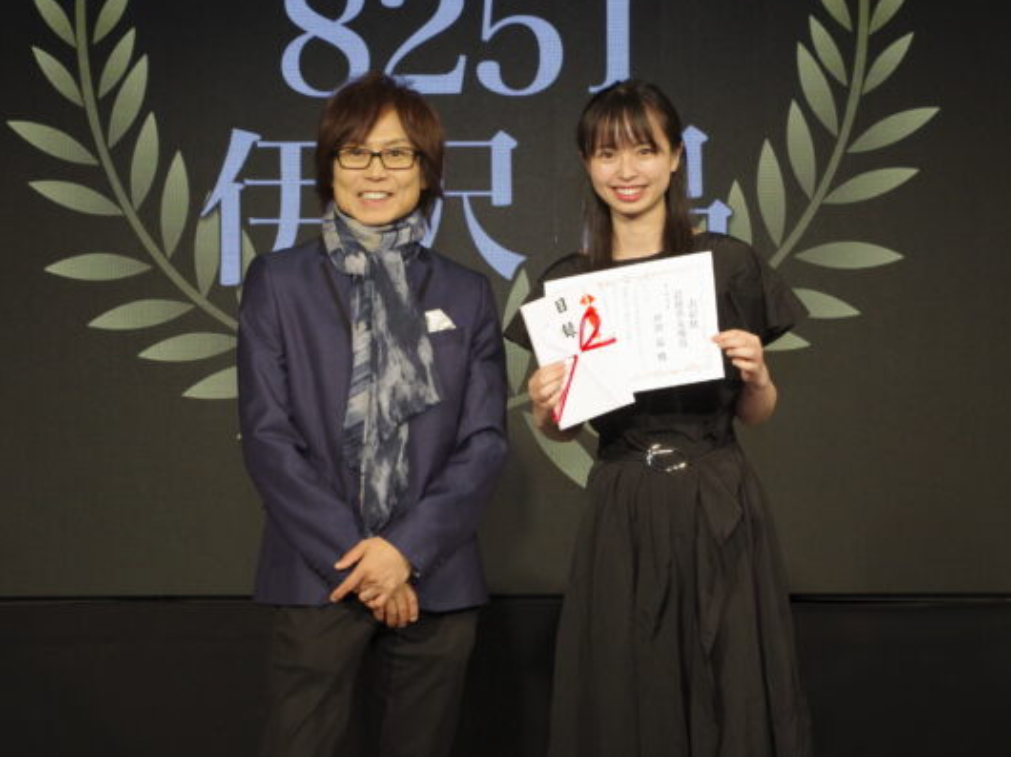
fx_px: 2861
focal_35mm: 98
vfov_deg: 15.1
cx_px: 471
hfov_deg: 20.0
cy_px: 401
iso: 1600
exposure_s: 1/200
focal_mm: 45
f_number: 8
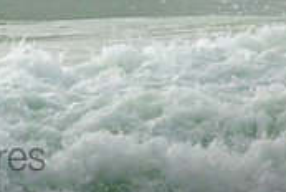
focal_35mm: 2680
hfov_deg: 0.8
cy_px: -118
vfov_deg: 0.5
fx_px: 21327
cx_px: -83
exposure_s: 1/2500
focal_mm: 800
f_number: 11
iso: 1600
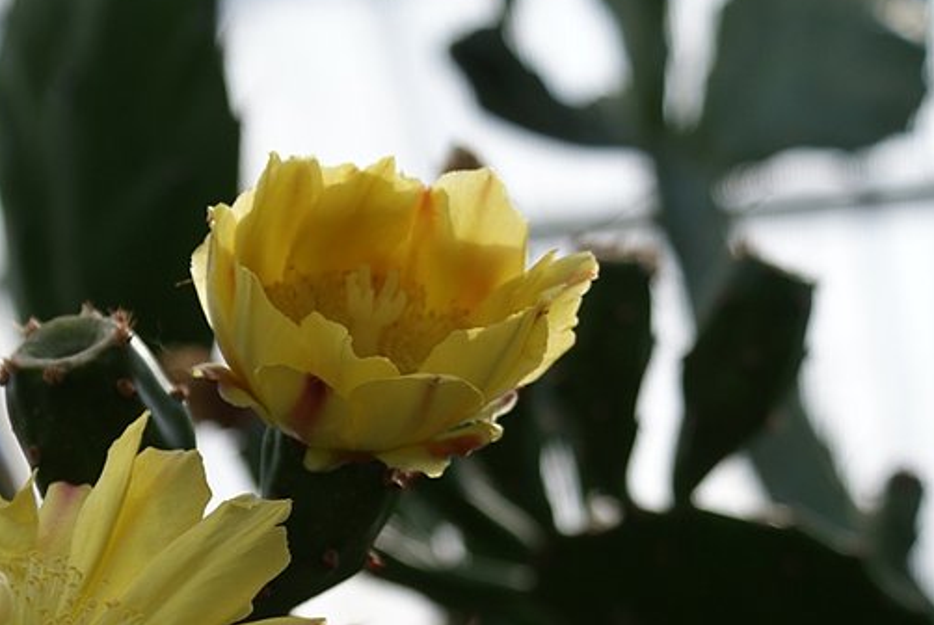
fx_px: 3841
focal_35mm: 148
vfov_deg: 9.3
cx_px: 195
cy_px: 502
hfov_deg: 13.8
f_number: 5.6
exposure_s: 1/250
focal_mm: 55
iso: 100
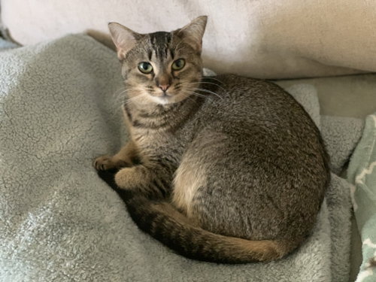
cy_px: 141
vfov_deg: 28.0
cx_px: 188
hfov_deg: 36.8
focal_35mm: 52
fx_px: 565
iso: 1000
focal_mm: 6
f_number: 2.4
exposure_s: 1/30
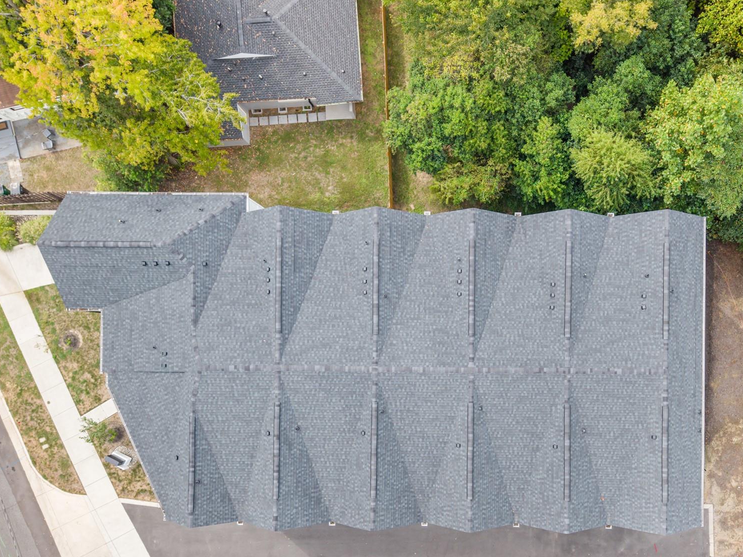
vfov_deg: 42.6
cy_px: 350
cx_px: 472
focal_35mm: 33
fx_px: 708
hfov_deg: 54.6
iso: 200
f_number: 1.8
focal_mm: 8.67
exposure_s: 1/40
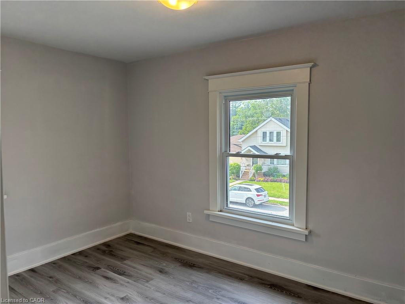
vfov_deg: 53.1
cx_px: 202
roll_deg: +0.0
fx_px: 304
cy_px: 152
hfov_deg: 67.3
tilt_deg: -3.1
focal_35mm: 26
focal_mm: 5.96
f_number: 1.6
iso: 50
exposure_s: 1/164
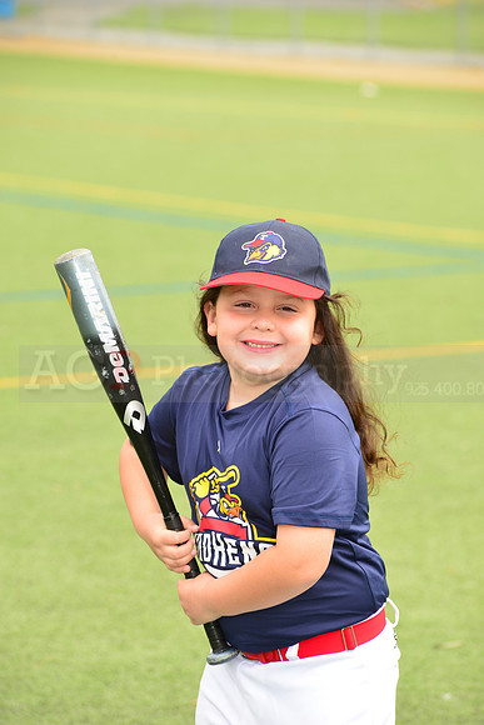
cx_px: 242
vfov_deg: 12.1
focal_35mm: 170
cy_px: 362
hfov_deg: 8.1
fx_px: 3426
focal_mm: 170
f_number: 8
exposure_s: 1/200
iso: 250
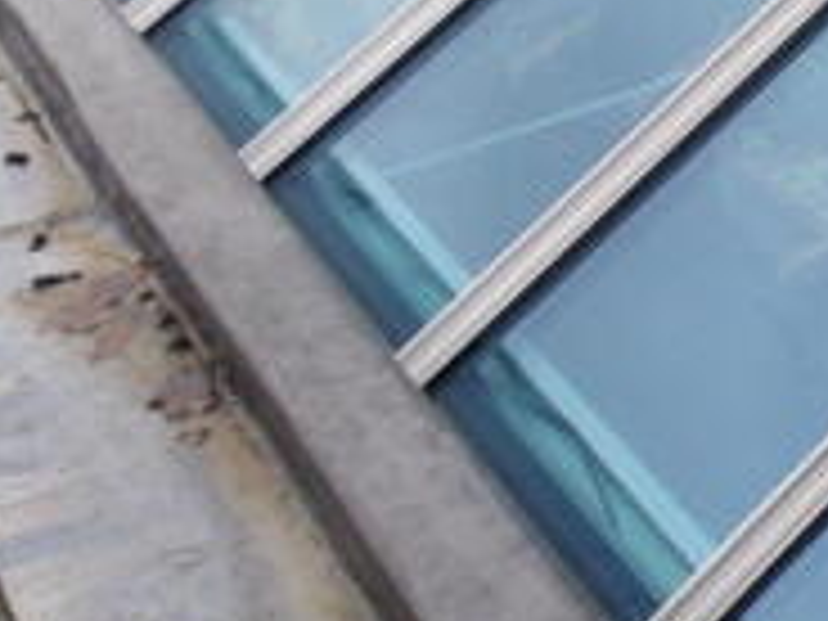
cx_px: 1226
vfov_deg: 20.1
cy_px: 191
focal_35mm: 73
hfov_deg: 22.2
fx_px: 1746
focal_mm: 4
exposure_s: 1/80
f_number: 3.1
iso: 80
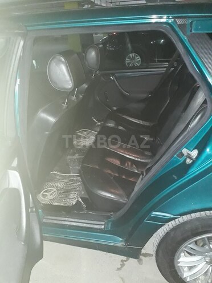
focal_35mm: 27
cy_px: 142
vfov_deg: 65.3
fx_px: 220
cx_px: 106
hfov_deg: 51.4
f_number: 1.9
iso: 500
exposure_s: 1/17
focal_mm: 3.6
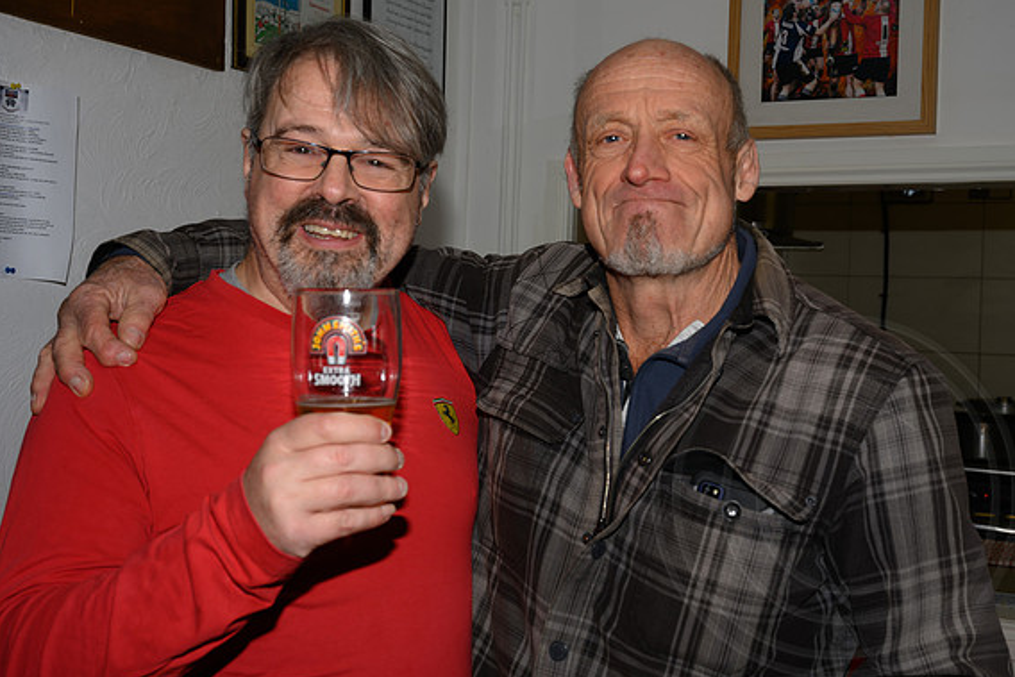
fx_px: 1213
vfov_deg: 31.2
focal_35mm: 43
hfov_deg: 45.3
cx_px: 569
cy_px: 305
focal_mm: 38
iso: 64
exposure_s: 1/60
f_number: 7.1
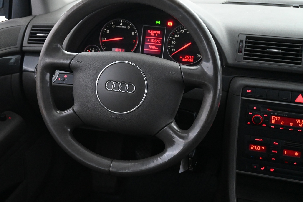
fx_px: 384
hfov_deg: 42.9
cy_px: 86
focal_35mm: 46
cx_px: 123
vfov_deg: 29.4
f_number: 4.2
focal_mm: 25
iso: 4000
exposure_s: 1/60
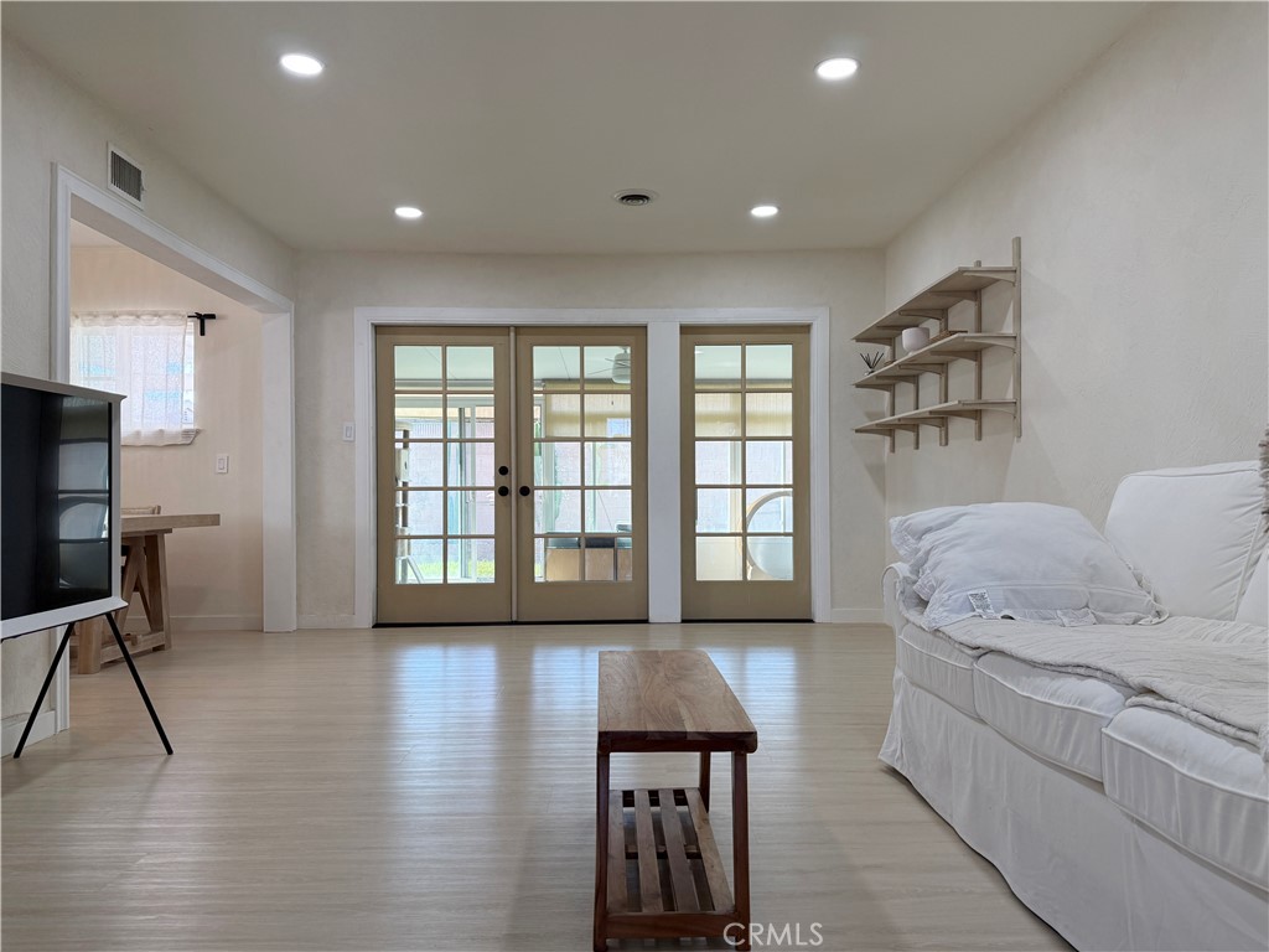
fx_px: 880
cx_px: 634
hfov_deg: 71.6
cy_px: 476
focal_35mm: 24
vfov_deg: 56.8
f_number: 1.78
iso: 125
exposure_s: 1/230
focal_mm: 6.76
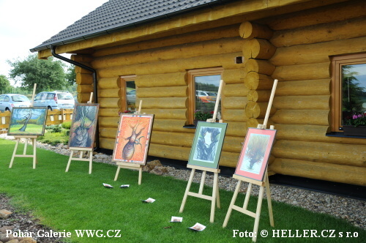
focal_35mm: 36
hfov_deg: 53.2
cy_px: 122
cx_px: 183
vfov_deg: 36.8
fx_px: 366
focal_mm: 24
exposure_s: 1/200
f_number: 7.1
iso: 200
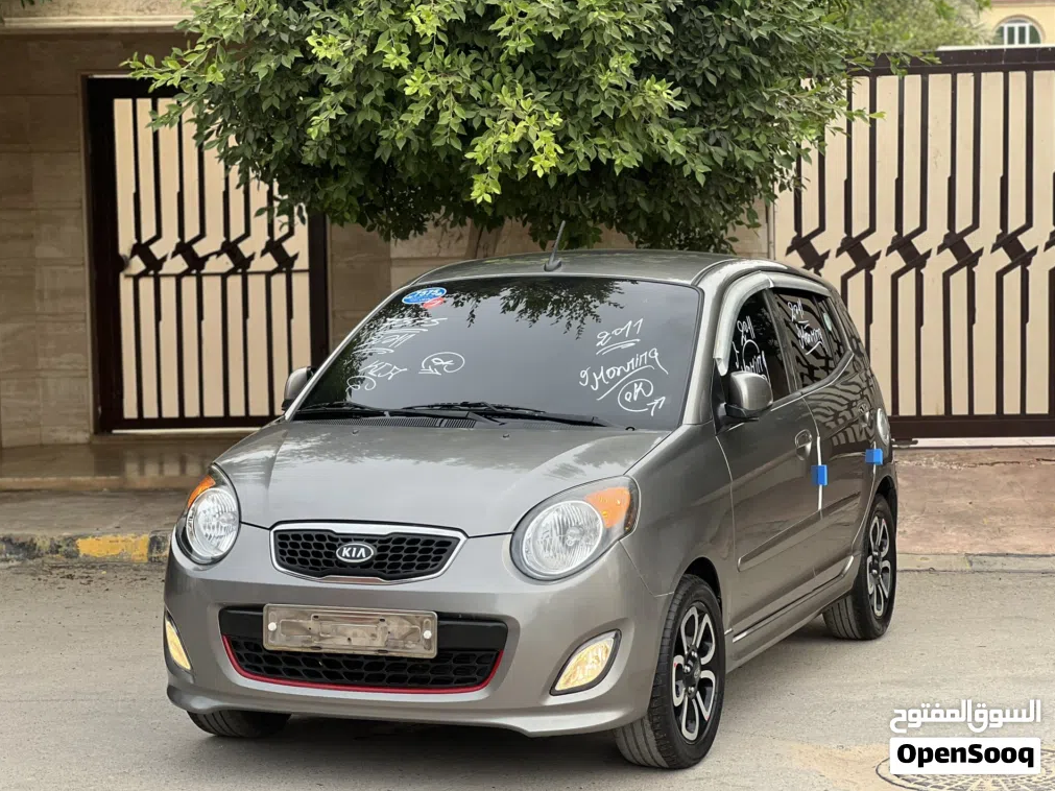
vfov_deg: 18.9
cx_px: 532
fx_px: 2377
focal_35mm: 78
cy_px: 399
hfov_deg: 25.0
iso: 64
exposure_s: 1/121
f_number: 2.8
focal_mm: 9
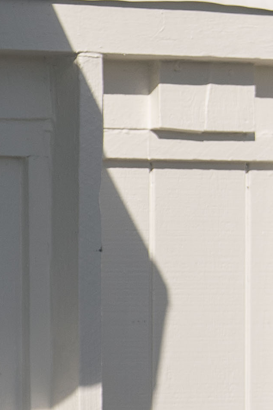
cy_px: 423
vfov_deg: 6.2
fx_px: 3766
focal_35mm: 331
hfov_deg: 4.0
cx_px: -632
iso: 125
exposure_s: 1/4000
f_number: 2.8
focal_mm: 45
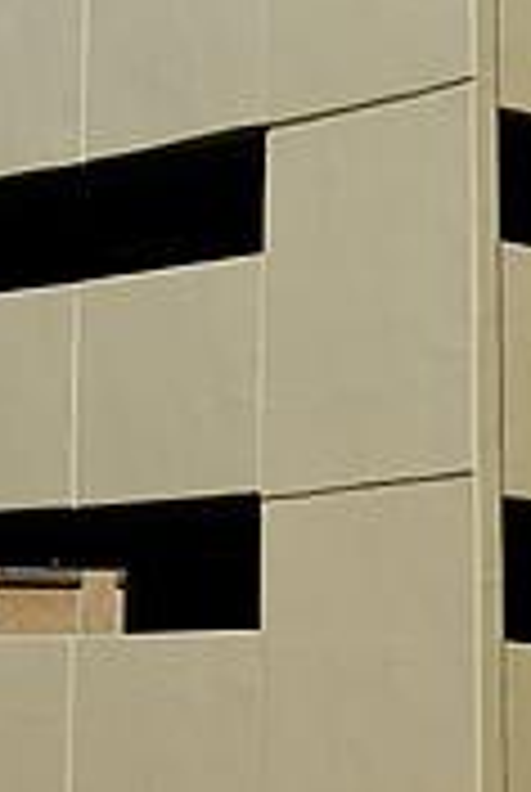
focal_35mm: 159
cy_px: 18
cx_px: 515
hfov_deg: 8.6
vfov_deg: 12.8
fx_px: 3504
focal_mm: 70
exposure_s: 1/250
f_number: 14
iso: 100
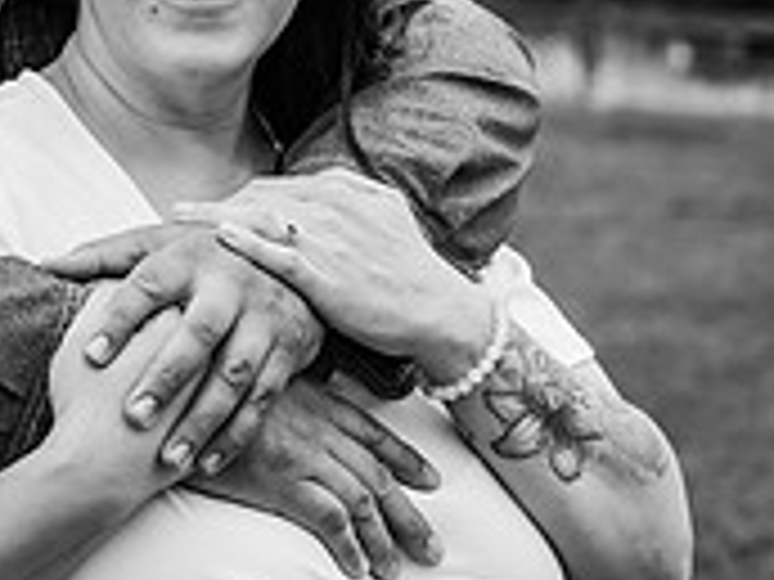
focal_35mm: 159
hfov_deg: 12.3
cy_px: 2
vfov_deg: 9.3
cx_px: 63
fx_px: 3555
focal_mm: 49
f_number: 3.2
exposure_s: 1/400
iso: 200
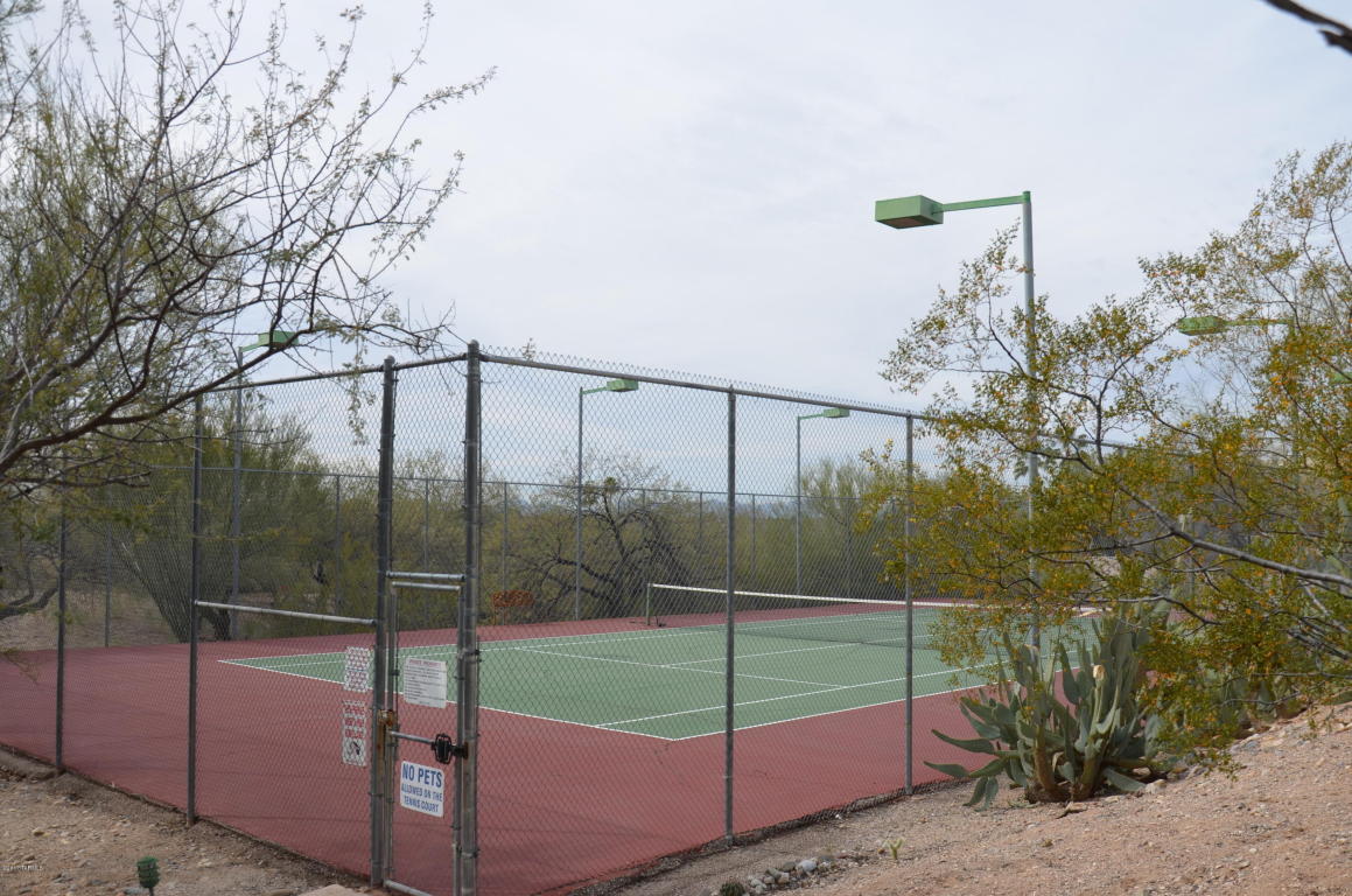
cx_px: 676
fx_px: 1181
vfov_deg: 41.6
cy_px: 448
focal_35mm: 32
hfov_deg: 59.6
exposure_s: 1/320
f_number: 8
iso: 100
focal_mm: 21
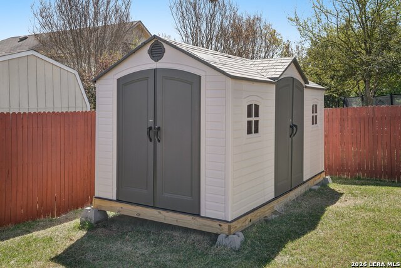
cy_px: 134
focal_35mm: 35
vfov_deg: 37.9
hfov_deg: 54.4
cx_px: 200
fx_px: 390
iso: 200
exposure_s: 1/200
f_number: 8
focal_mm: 35
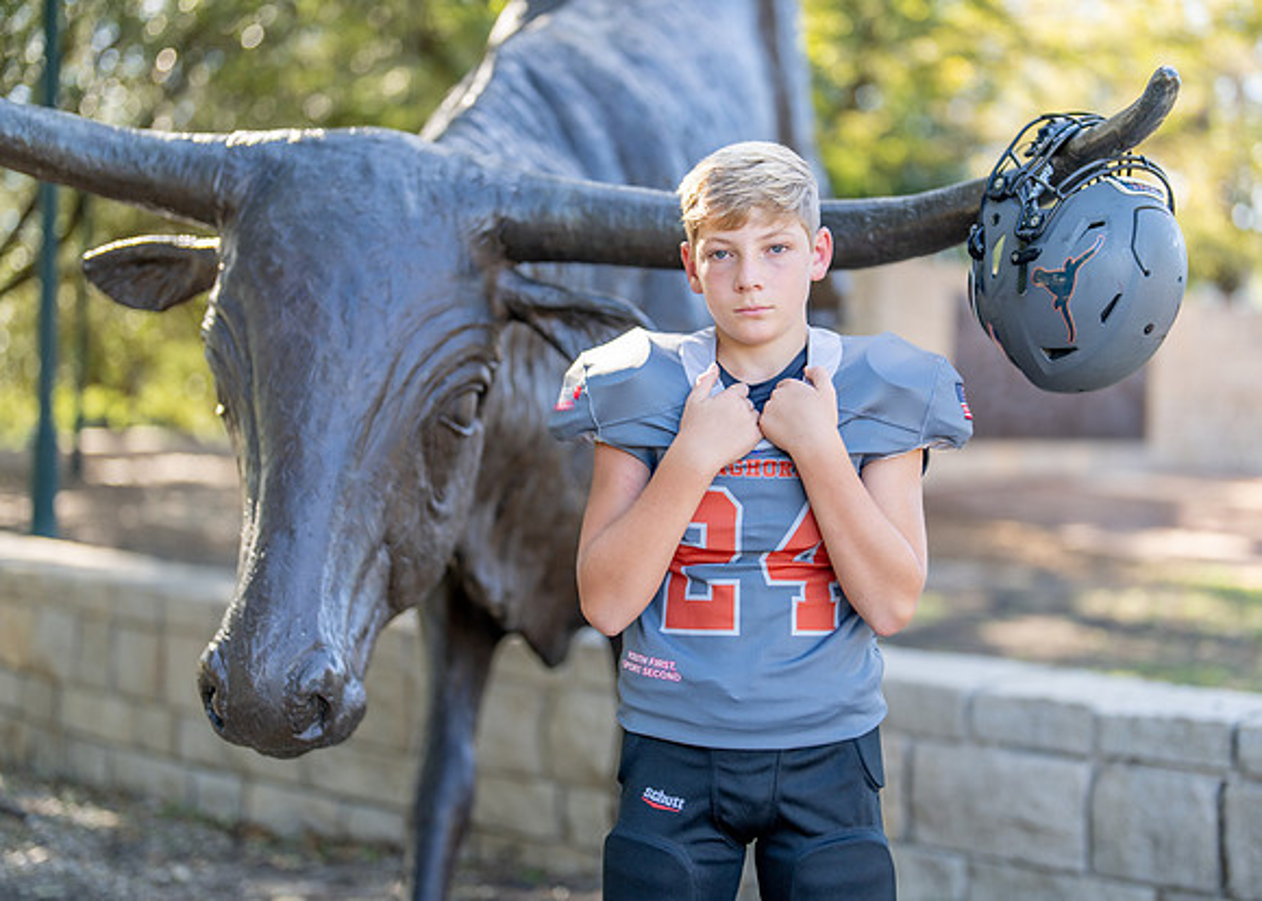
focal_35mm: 55
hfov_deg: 35.3
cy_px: 437
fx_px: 1978
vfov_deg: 25.7
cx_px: 706
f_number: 1.2
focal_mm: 50
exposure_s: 1/1000
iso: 100
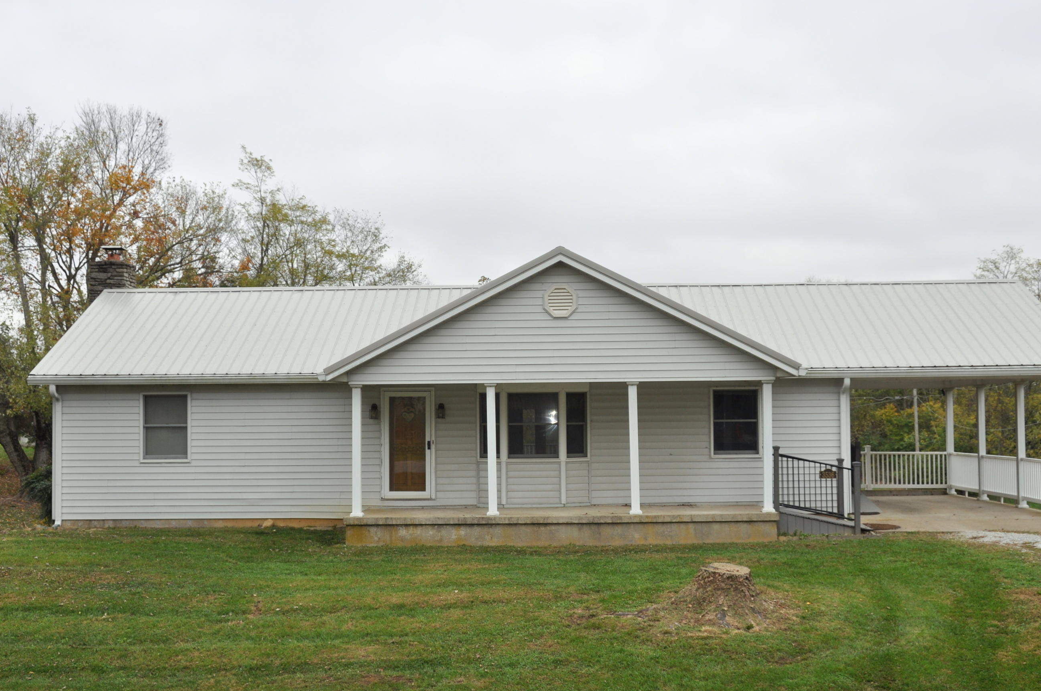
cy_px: 370
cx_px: 547
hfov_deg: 43.6
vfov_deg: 29.8
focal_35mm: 45
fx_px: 1299
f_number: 7.1
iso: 200
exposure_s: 1/200
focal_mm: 26
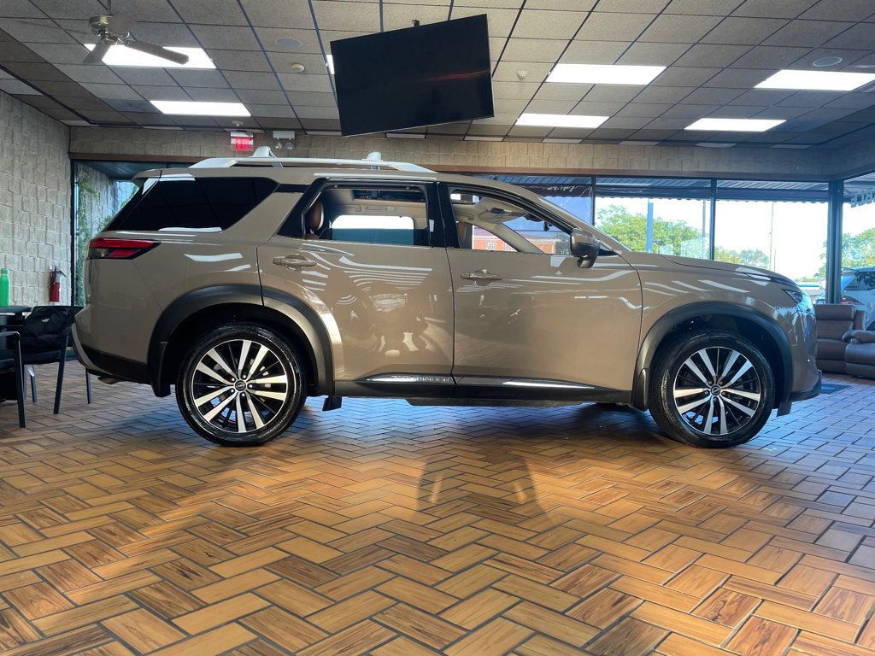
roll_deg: -0.3
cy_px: 328
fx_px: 657
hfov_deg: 67.3
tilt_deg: -1.1
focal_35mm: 26
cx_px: 438
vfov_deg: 53.1
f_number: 1.6
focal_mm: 4.2
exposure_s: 1/120
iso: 64
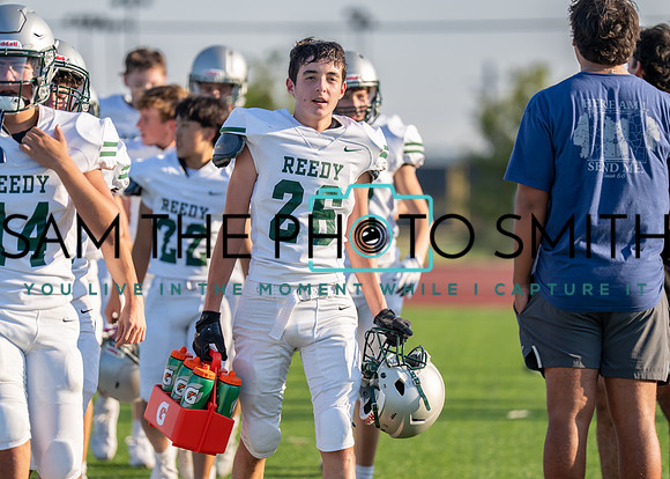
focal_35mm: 298
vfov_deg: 4.8
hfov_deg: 6.8
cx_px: 345
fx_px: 5666
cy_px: 222
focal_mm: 200
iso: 100
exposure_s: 1/1600
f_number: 2.8
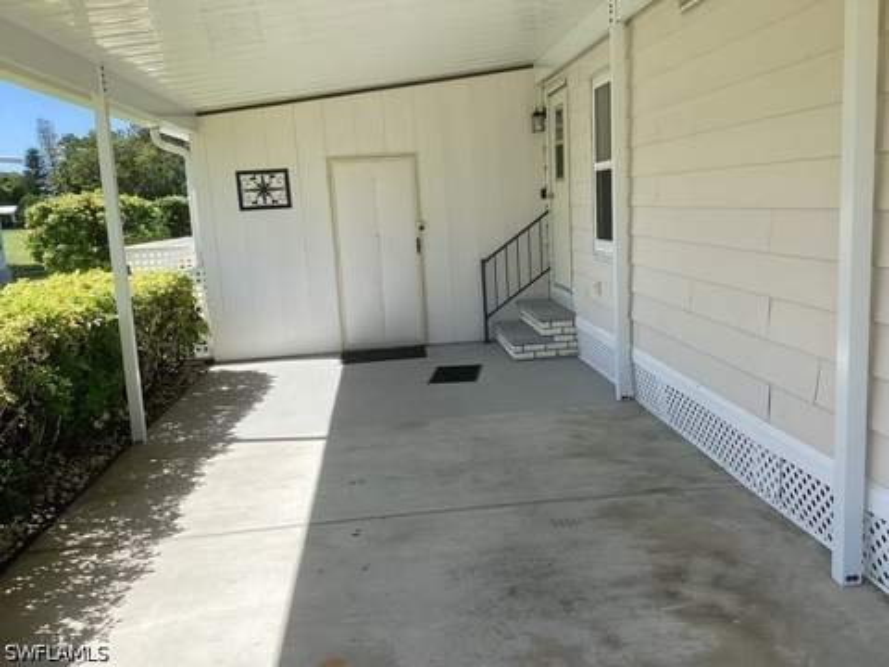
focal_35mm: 31
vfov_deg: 45.4
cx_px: 444
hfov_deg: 58.4
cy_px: 334
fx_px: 796
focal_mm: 3.3
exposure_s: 1/599
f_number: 2.4
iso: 25
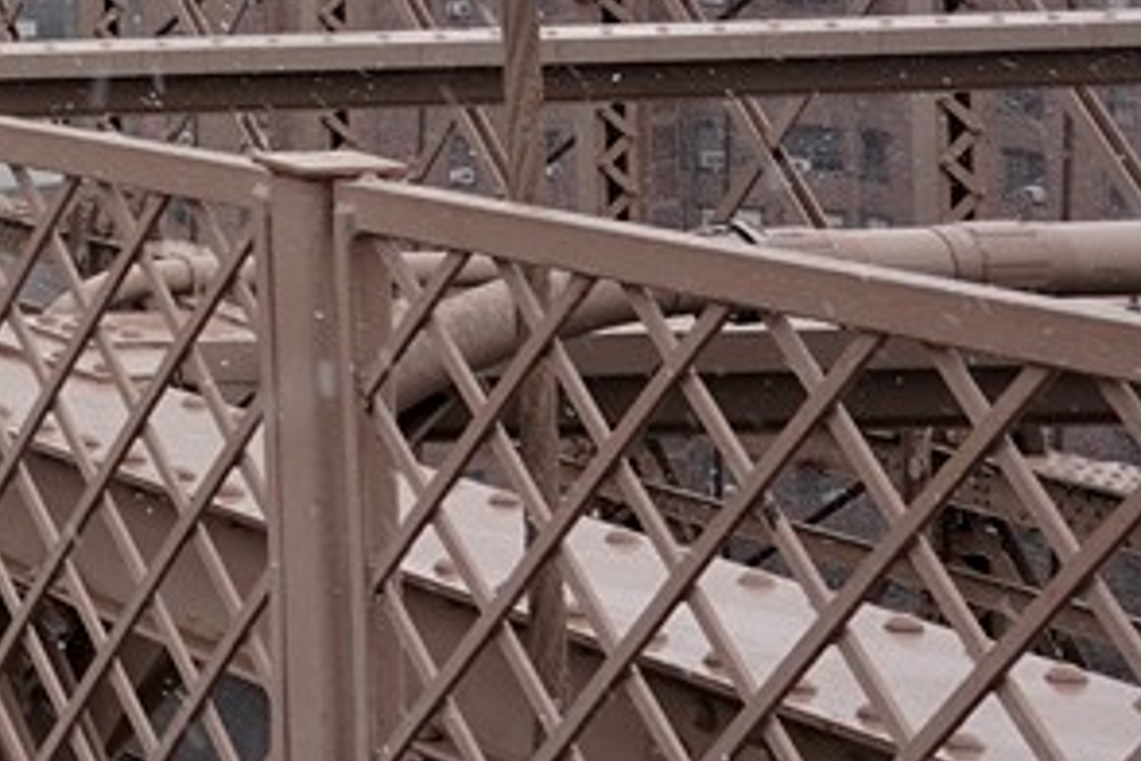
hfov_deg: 10.8
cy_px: -544
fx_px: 4310
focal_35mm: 136
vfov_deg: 9.6
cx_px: -2169
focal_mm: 20
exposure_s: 1/125
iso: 320
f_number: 8
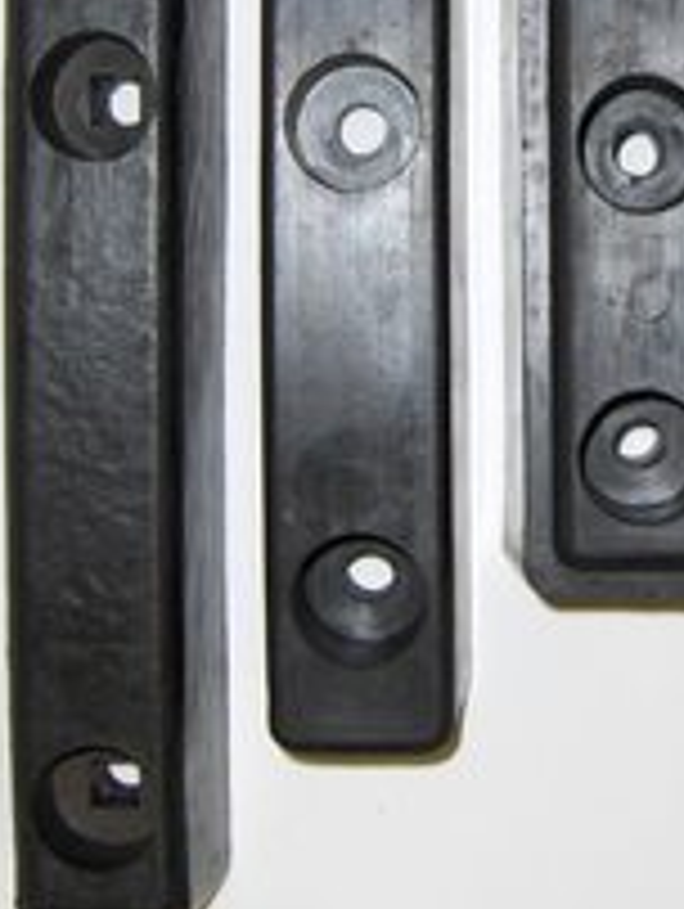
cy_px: 135
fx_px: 2051
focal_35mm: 78
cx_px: 601
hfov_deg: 18.7
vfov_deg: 24.4
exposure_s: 1/60
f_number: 5.5
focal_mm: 7.5
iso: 100
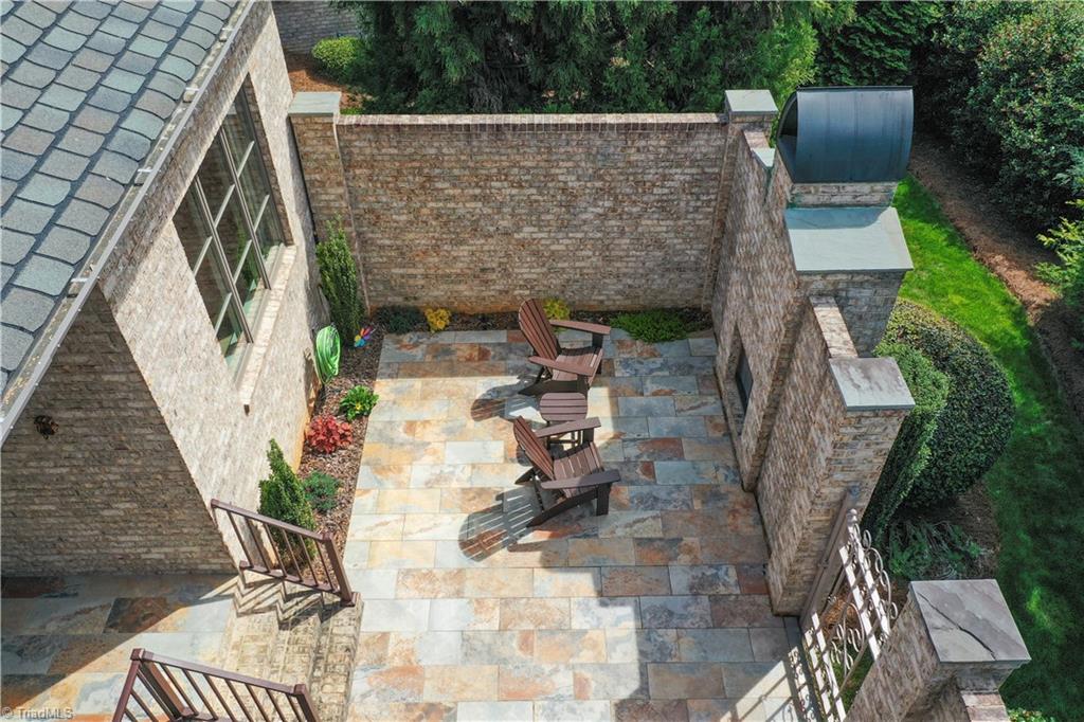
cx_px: 542
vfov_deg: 46.4
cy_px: 361
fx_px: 843
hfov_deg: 65.5
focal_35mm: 28
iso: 100
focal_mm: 10.26
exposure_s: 1/500
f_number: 5.6
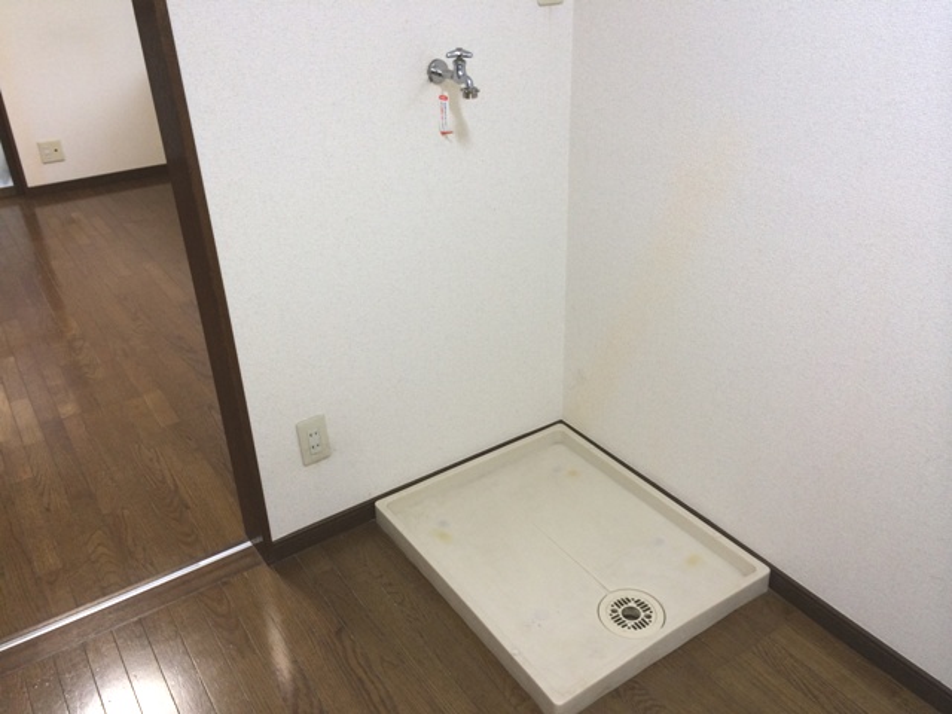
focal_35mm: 30
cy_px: 357
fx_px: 825
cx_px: 476
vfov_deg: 46.8
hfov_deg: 60.0
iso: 100
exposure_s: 1/33
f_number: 2.2
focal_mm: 4.12
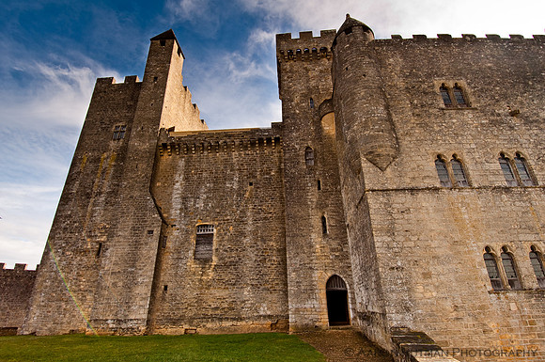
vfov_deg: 67.2
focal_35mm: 18
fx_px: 272
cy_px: 181
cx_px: 272
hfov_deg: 90.1
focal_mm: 12
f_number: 8
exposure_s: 1/250
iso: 200
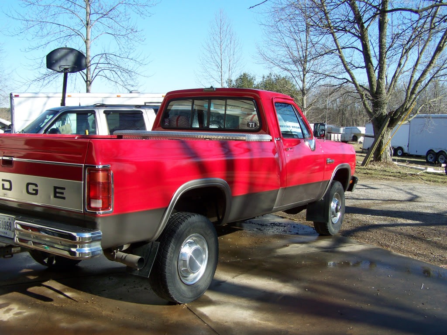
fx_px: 491
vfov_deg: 37.7
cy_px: 168
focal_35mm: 38
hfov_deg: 49.0
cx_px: 224
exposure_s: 1/250
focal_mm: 6.3
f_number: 4
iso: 64
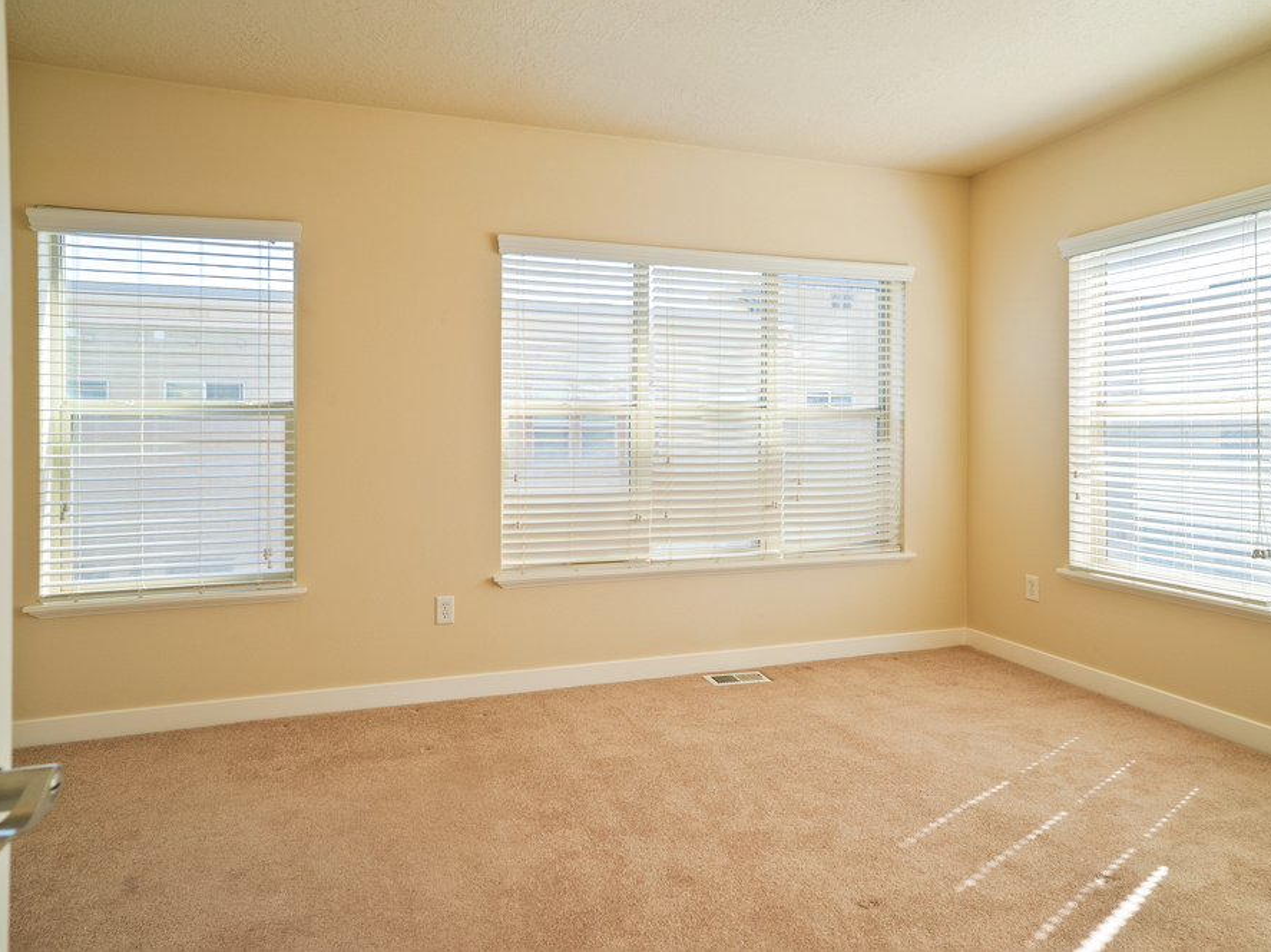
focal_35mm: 20
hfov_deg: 81.8
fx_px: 734
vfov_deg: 65.9
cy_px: 464
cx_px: 638
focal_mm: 18
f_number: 8
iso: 320
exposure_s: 1/30
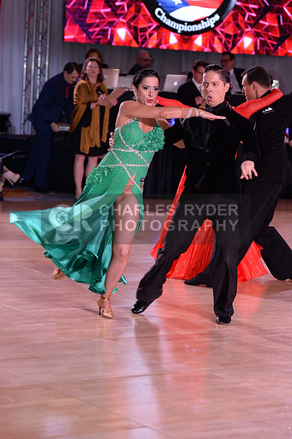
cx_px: 146
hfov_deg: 10.9
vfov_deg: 16.4
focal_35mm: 125
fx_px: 1525
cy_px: 220
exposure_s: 1/250
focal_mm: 125
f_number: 5
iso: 2000
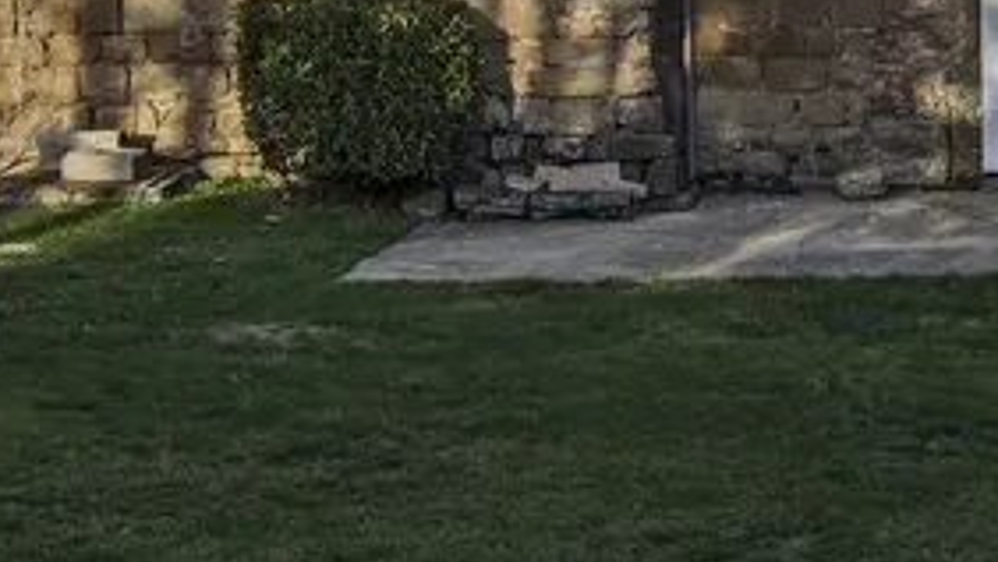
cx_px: 577
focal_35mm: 114
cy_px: -912
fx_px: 3018
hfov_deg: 18.8
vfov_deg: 9.2
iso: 100
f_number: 7.1
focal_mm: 24
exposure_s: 1/250
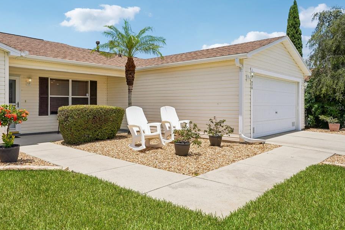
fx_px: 259
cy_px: 108
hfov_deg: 67.2
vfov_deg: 47.9
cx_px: 155
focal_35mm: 27
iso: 100
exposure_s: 1/100
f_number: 20
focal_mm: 24
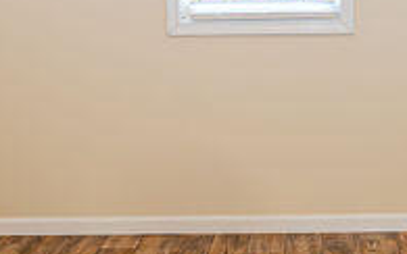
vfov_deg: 17.4
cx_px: 280
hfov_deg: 27.3
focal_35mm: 75
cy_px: 113
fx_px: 832
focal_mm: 14
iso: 2000
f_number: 4
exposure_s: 1/200
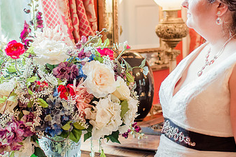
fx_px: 583
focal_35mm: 89
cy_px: 55
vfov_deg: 15.3
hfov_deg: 22.8
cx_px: 92
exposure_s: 1/100
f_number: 2.2
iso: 500
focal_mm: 35
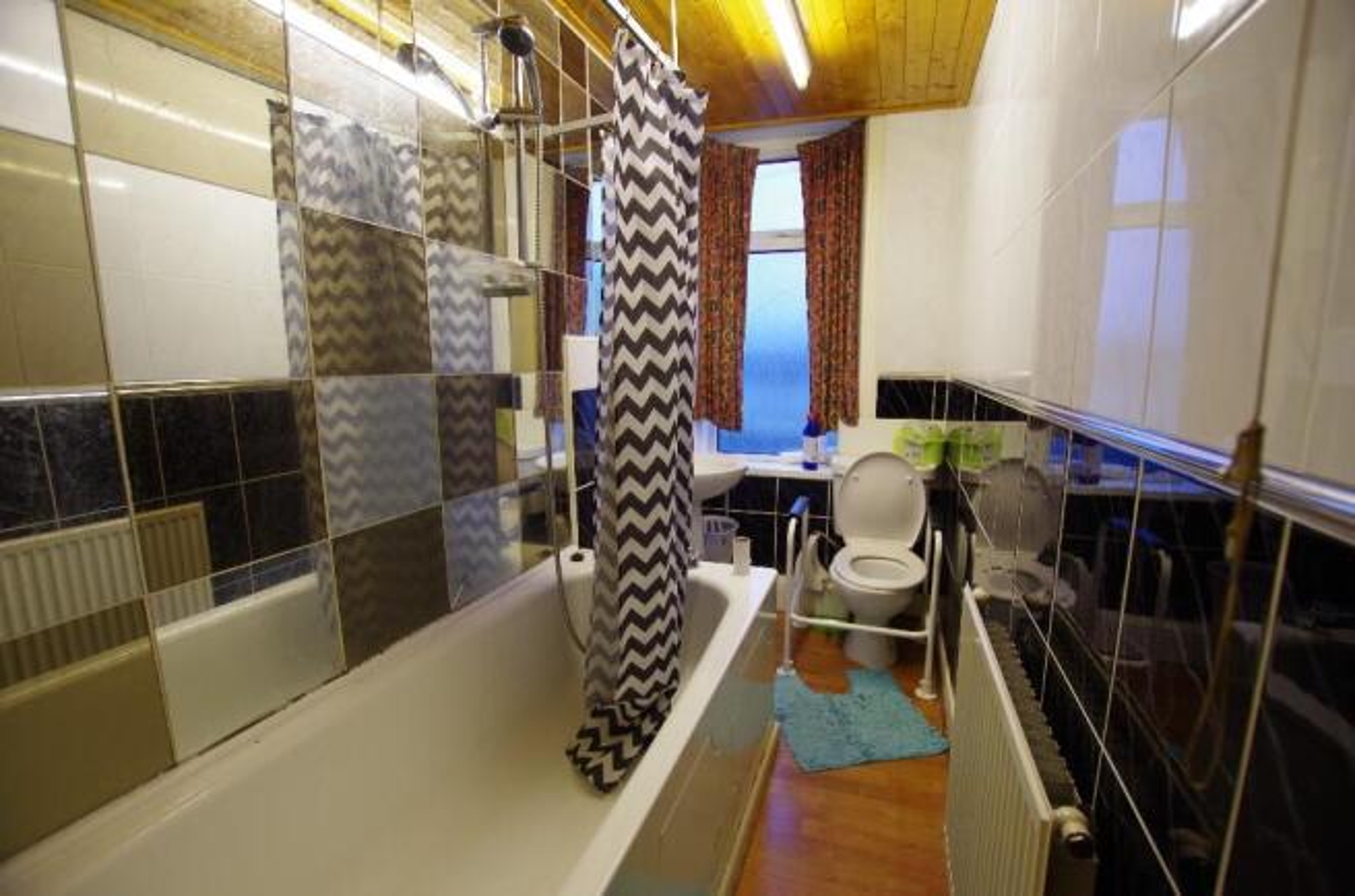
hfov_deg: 100.5
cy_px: 448
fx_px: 563
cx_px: 678
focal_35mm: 15
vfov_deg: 77.0
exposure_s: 1/25
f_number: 3.5
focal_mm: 10
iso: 800
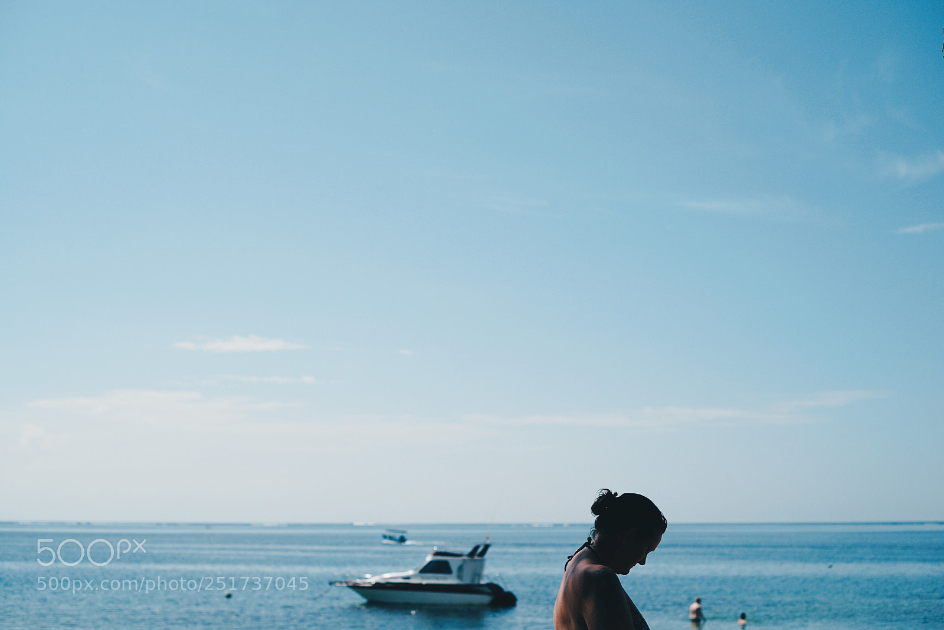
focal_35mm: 50
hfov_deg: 39.6
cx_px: 472
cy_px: 315
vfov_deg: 27.0
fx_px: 1312
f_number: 4
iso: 200
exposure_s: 1/5000
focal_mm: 50
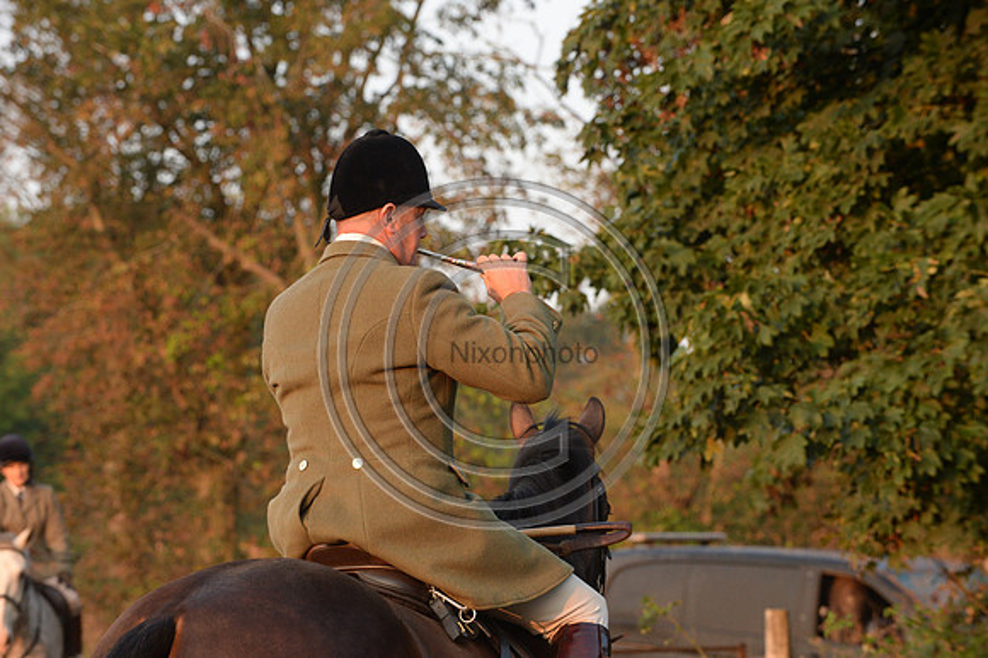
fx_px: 4114
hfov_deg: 13.7
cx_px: 494
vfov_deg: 9.1
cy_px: 329
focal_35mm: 150
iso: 2500
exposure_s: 1/500
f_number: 6.3
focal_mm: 150
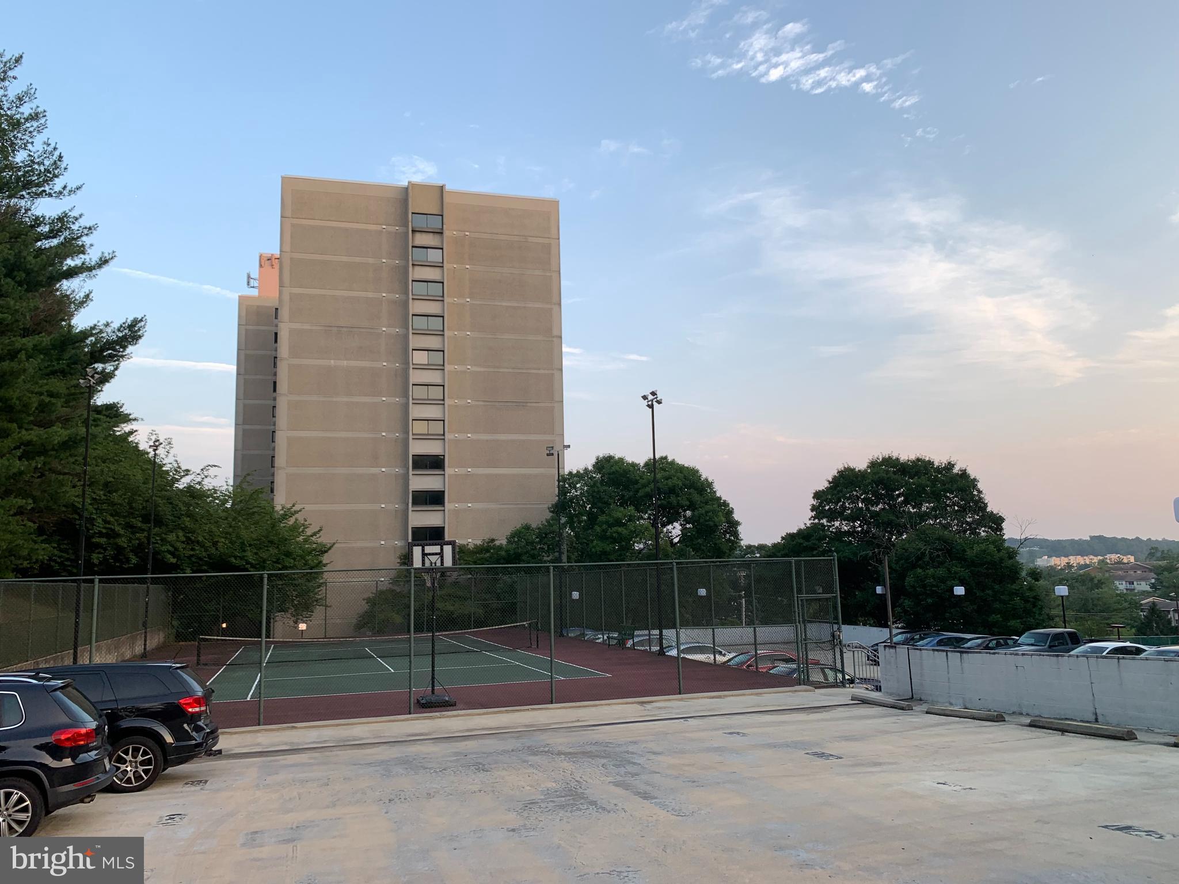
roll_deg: +1.3
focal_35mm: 26
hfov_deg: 67.3
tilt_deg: +8.1
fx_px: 886
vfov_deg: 53.1
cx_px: 590
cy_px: 442
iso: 25
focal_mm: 4.25
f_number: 1.8
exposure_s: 1/273
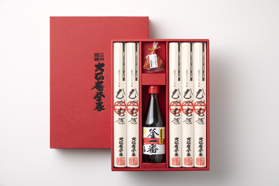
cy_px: 93
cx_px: 140
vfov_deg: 14.8
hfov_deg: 22.2
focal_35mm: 92
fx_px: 713
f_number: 10
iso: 100
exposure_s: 1/125
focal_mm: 92
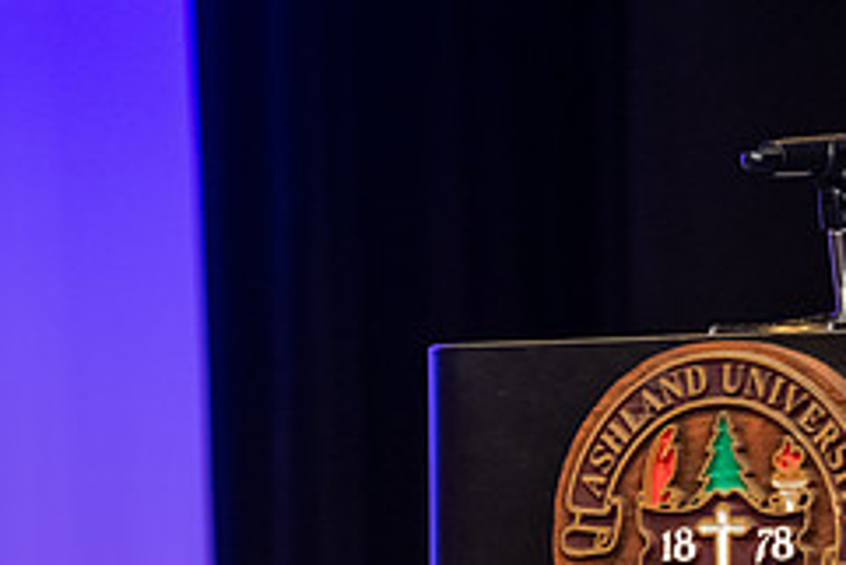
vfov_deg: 3.5
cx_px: 1011
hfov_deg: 5.2
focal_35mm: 397
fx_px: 9335
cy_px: 440
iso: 4000
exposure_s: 1/200
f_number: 3.2
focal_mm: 165
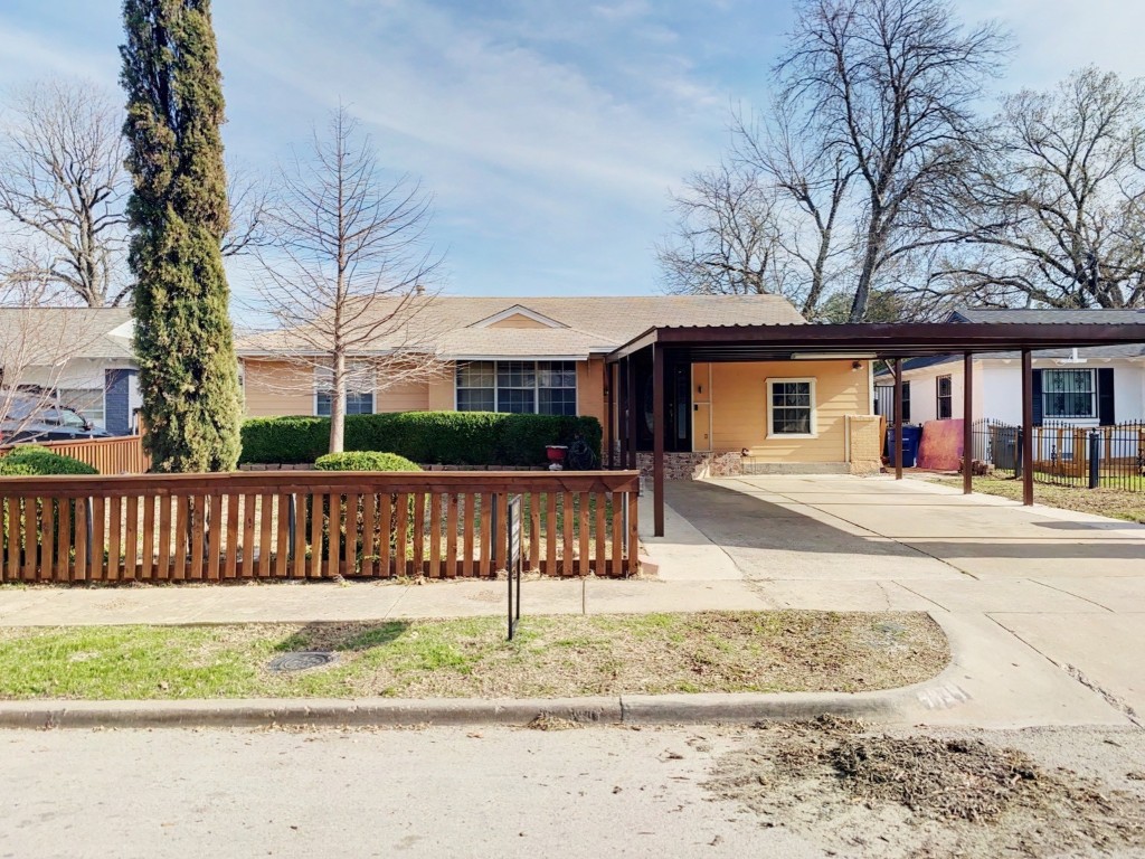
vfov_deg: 53.1
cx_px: 572
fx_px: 860
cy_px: 430
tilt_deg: -0.1
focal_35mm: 26
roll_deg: -0.3
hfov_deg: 67.3
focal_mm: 4.25
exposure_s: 1/2463
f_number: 1.8
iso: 32
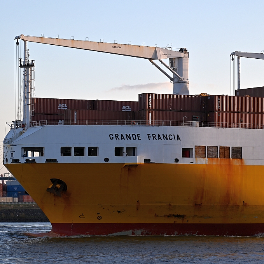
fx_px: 1329
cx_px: 178
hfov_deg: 11.3
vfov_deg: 11.3
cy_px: 131
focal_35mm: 154
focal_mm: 120
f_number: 5.6
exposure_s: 1/250
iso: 110
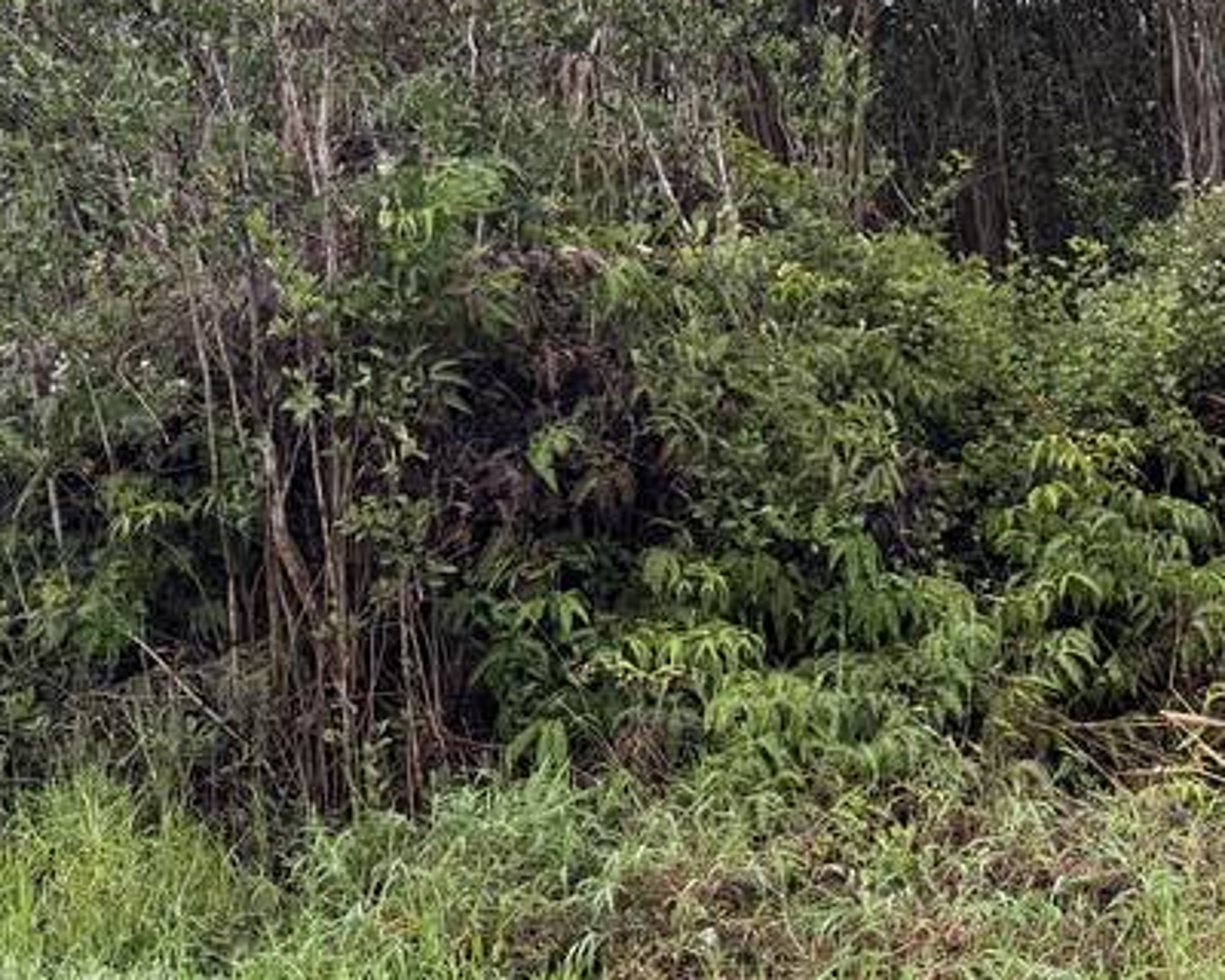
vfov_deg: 20.3
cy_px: 248
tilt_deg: +4.3
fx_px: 2719
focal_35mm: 75
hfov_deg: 23.8
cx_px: 1354
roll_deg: +2.5
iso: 100
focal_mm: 6.76
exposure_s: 1/822
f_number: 1.78
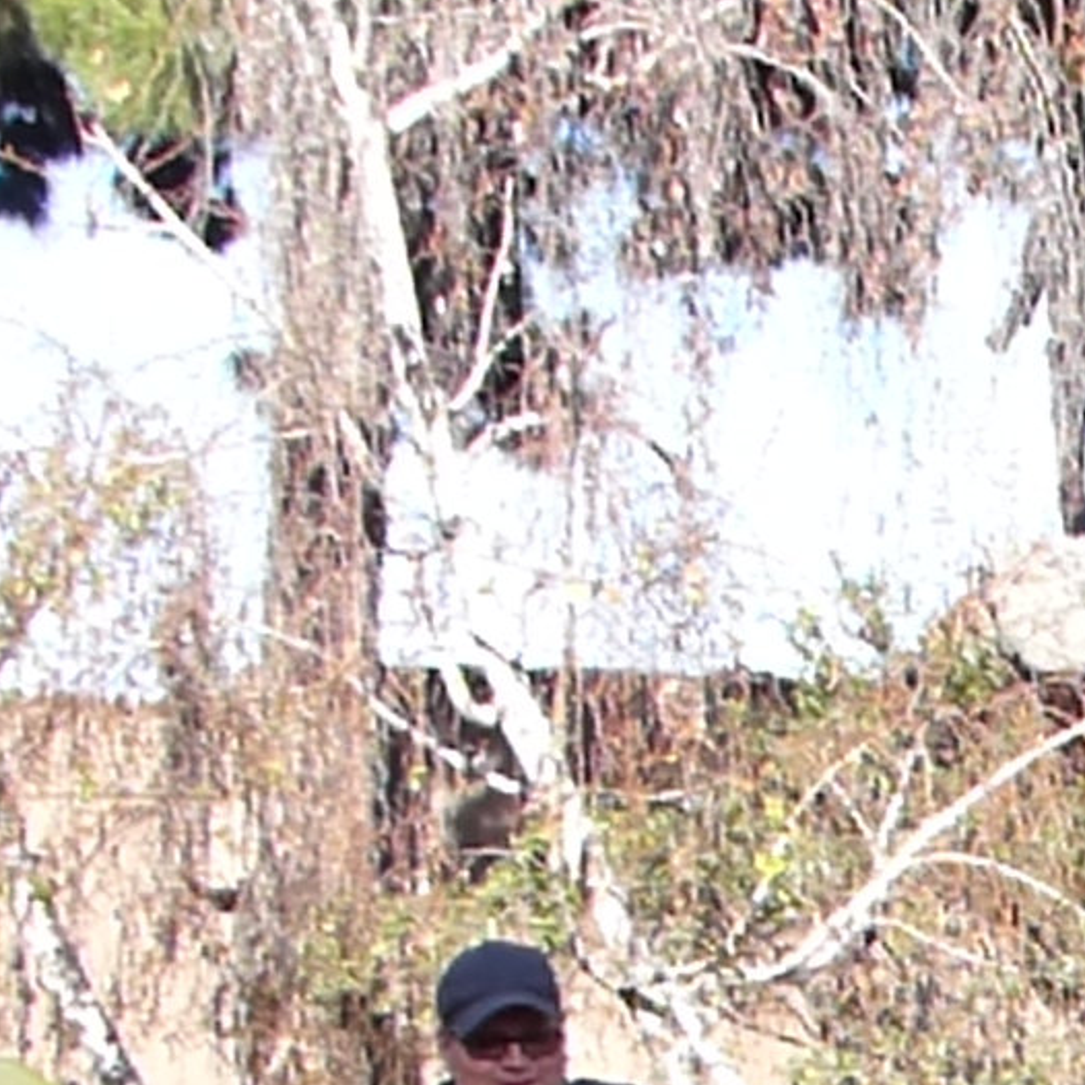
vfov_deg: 14.7
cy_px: 1454
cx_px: 1528
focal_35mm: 113
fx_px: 4007
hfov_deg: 14.6
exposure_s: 1/500
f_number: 2.8
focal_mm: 4.5
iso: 100
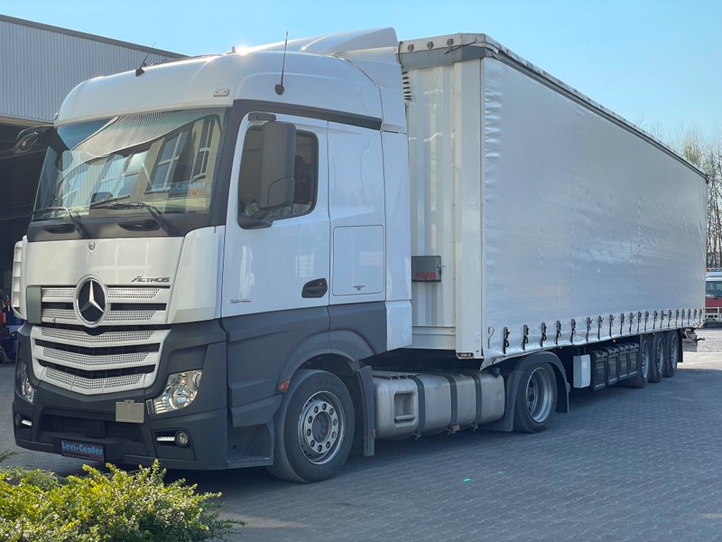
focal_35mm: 52
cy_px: 271
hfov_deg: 36.8
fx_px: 1085
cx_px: 361
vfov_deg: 28.0
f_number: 2
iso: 25
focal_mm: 6
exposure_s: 1/1170
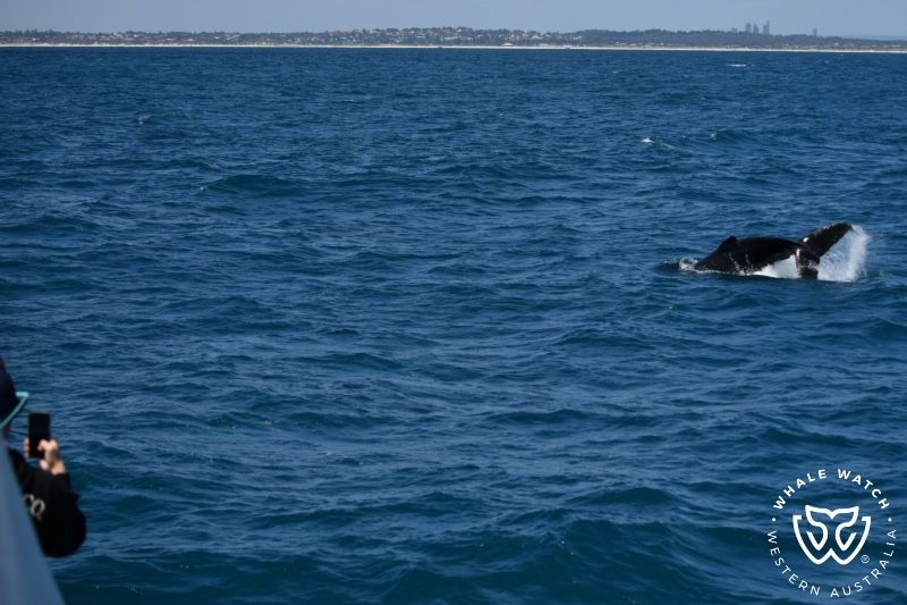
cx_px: 454
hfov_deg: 33.4
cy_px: 302
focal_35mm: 60
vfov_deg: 22.6
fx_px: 1511
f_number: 4.5
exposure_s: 1/8000
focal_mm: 60
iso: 400
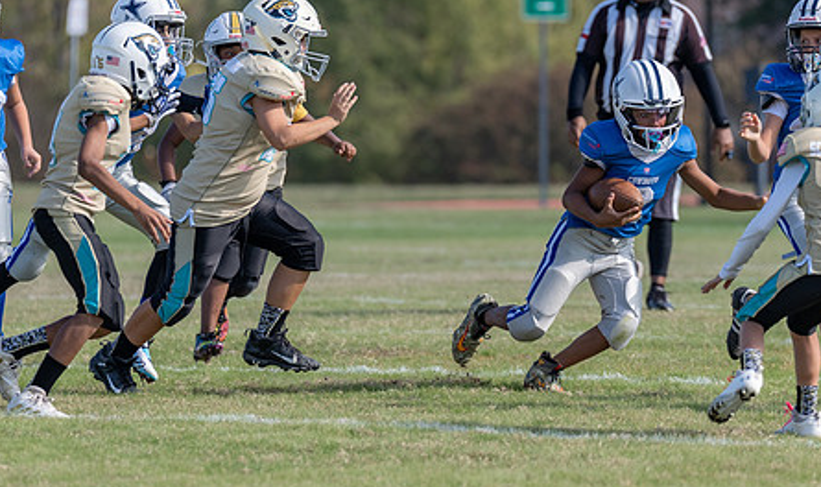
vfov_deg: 2.9
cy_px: 210
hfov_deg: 4.9
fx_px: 9685
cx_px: 549
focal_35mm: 439
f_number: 3.2
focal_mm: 200
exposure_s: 1/1250
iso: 160
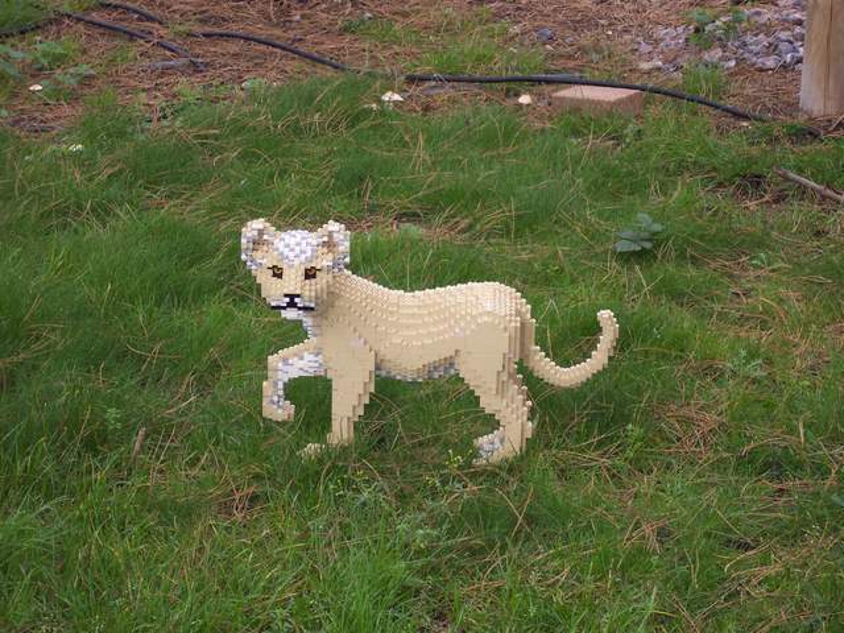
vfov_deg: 13.0
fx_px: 2780
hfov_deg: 17.3
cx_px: 422
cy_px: 316
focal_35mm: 114
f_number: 4.8
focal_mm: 24
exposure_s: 1/90
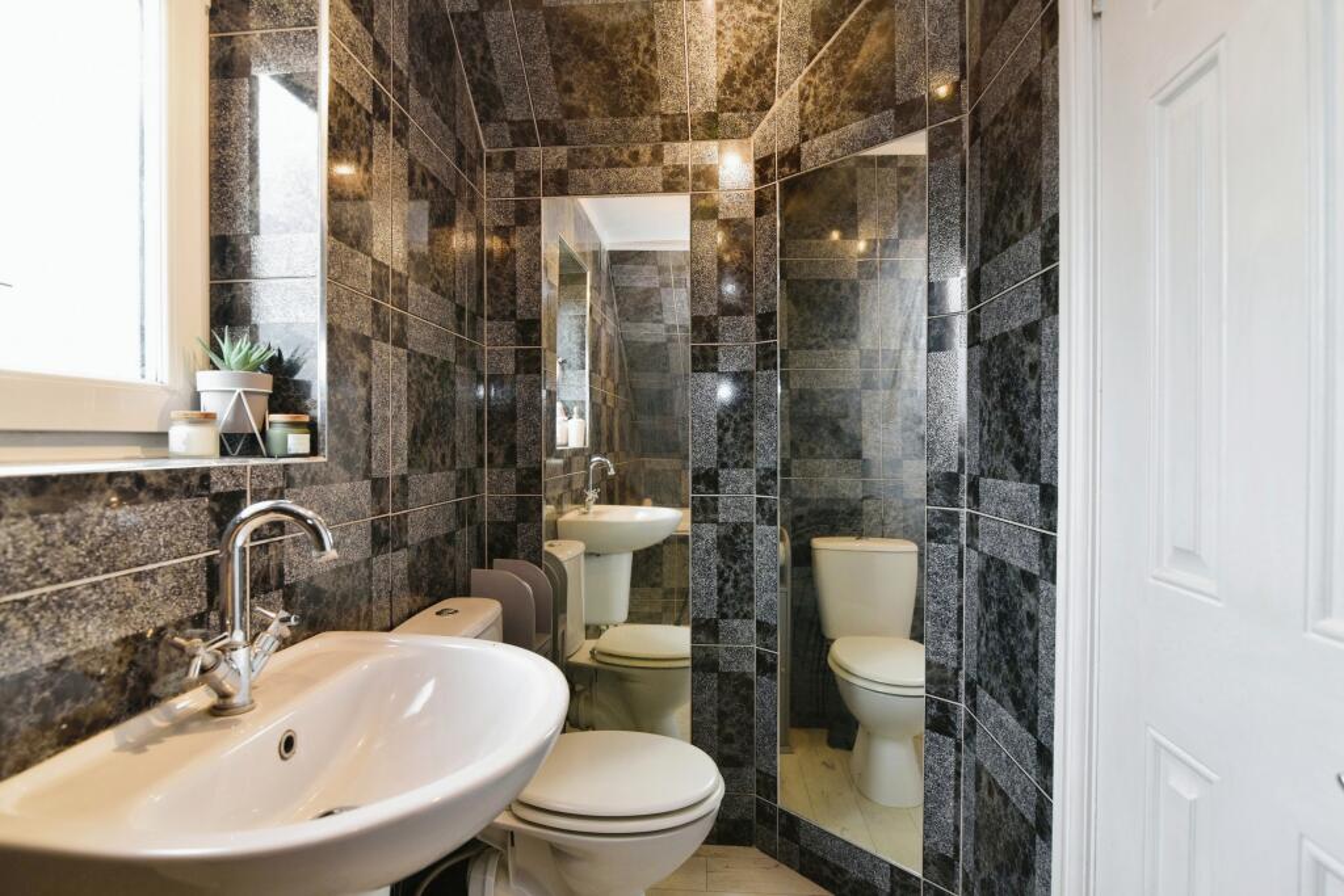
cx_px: 672
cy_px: 448
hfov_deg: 90.0
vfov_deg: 67.4
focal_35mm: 18
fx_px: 672
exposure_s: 1/60
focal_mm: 18
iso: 400
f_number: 4
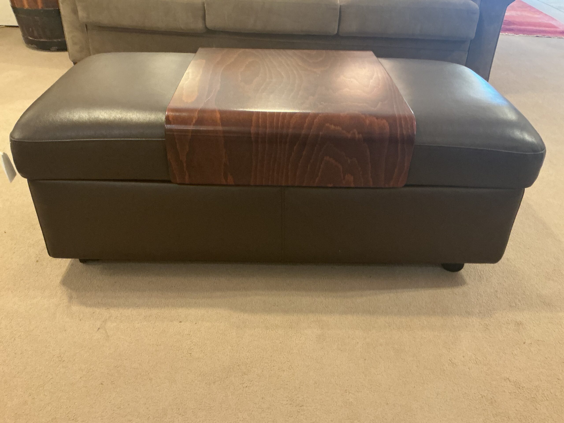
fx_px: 472
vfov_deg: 48.2
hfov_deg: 61.7
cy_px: 212
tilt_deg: -32.4
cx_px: 282
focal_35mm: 29
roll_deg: -1.6
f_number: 1.8
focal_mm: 3
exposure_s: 1/30
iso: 250
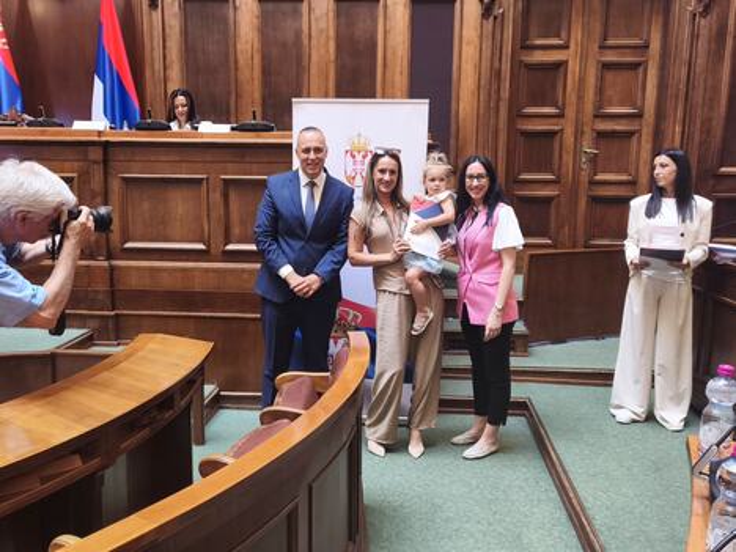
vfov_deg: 58.9
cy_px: 276
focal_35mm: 23
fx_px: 489
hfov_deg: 73.9
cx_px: 368
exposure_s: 1/60
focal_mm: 5.35
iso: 640
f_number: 1.7
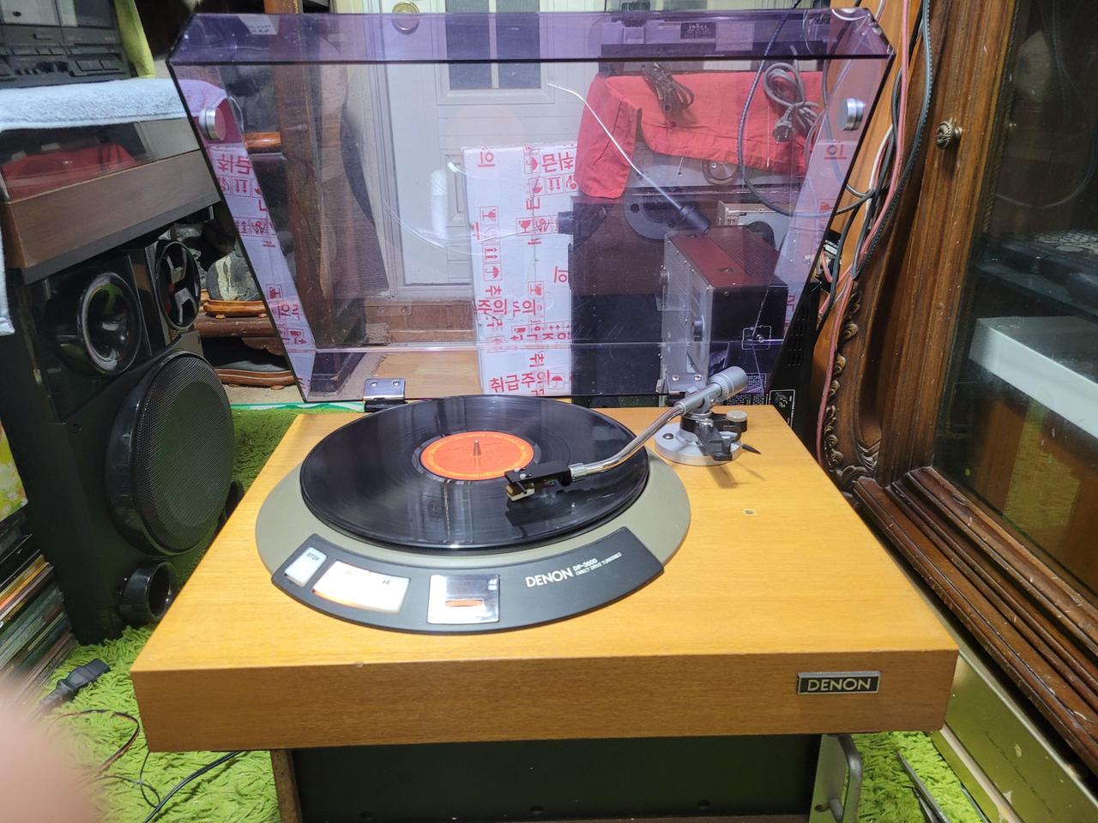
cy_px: 412
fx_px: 825
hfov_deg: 67.3
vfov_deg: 53.1
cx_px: 549
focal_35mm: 26
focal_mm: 5.4
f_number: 1.8
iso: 250
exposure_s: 1/40
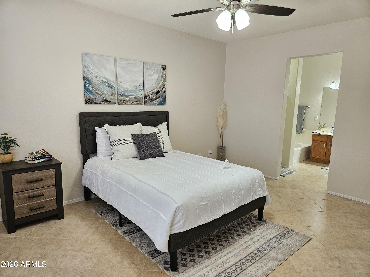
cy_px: 138
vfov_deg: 58.9
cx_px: 185
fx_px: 246
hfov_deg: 73.9
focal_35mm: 23
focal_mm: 5.4
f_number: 1.8
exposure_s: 1/120
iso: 160
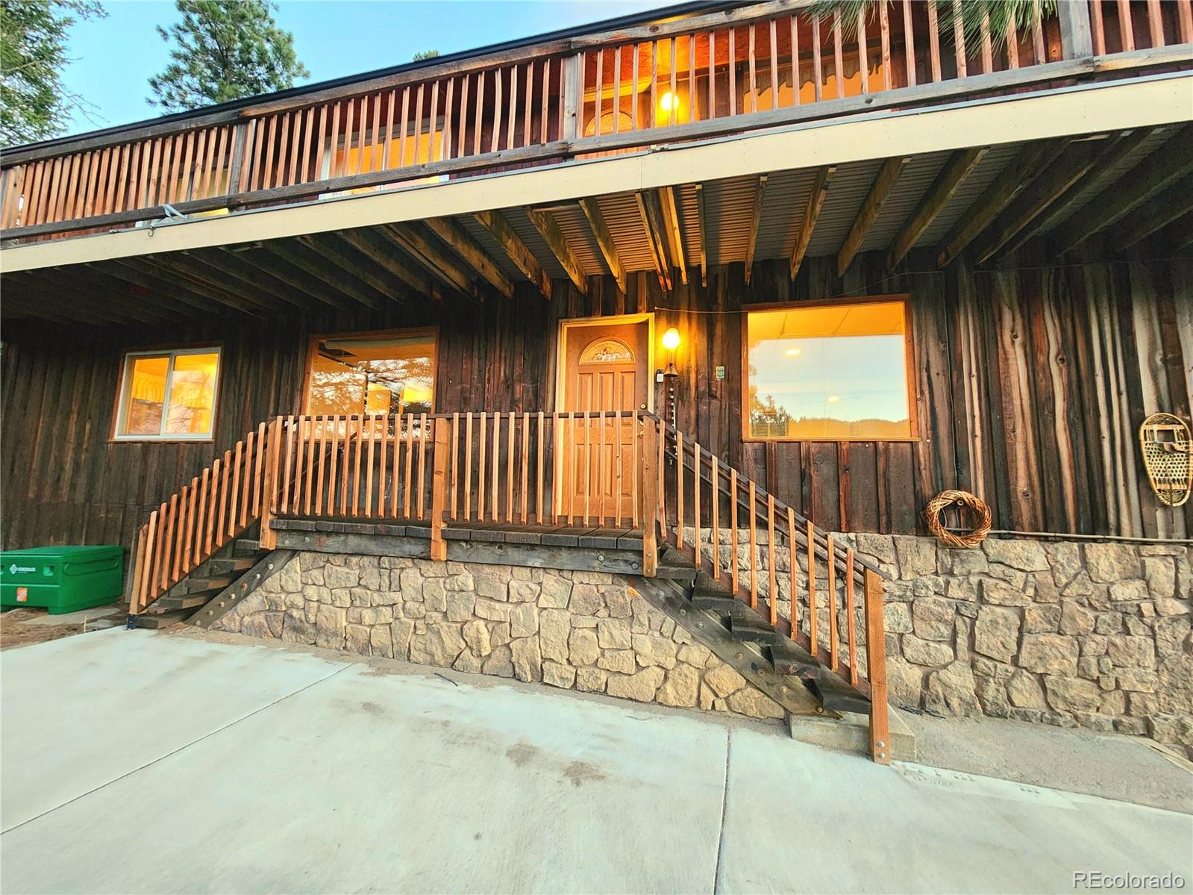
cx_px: 596
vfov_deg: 89.9
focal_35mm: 13
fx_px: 448
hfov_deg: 106.2
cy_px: 448
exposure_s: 1/30
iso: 500
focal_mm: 2.2
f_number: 2.2
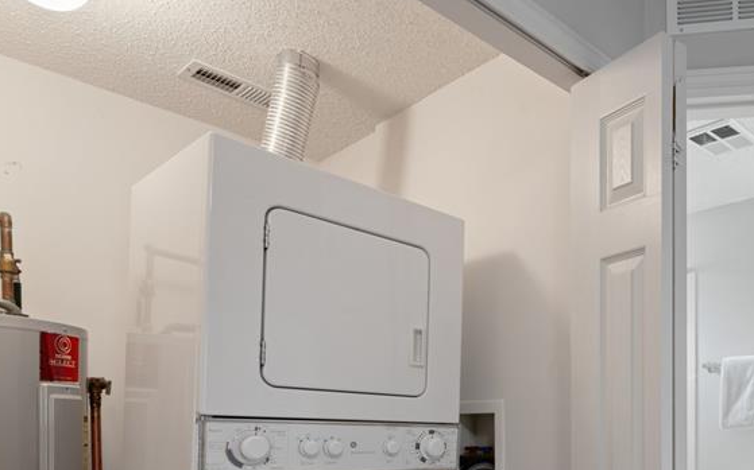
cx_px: 654
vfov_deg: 39.1
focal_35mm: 30
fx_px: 610
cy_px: 427
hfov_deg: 56.3
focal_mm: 15.9
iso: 100
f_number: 13
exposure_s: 5
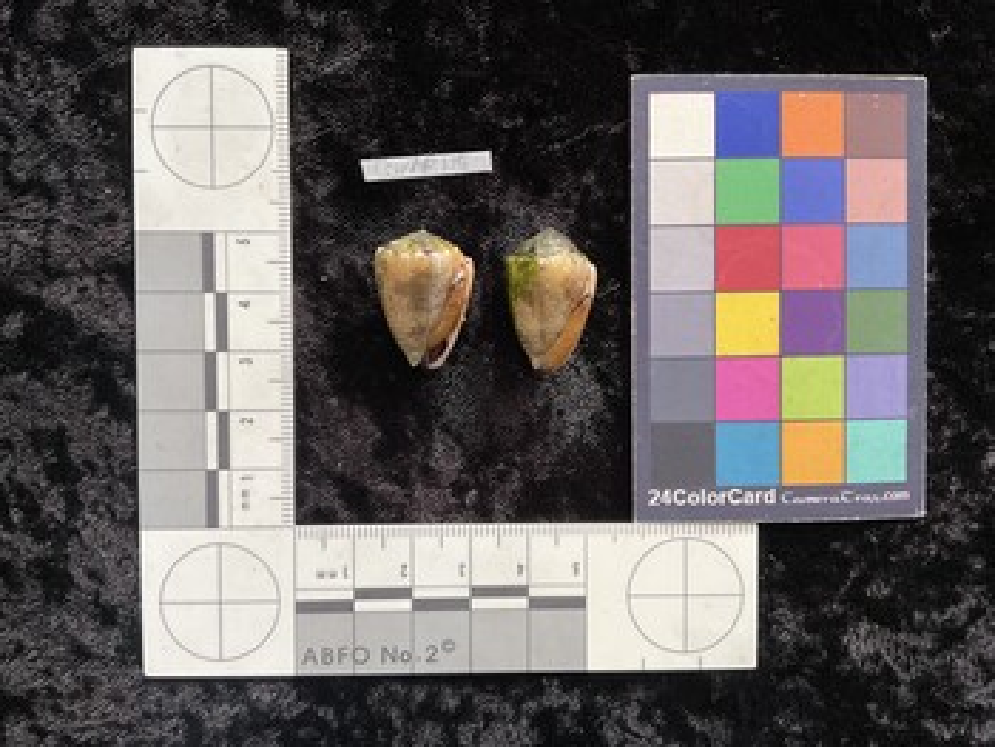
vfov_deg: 48.3
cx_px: 498
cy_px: 374
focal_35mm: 29
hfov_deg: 61.6
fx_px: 834
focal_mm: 3
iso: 125
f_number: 1.8
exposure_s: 1/60
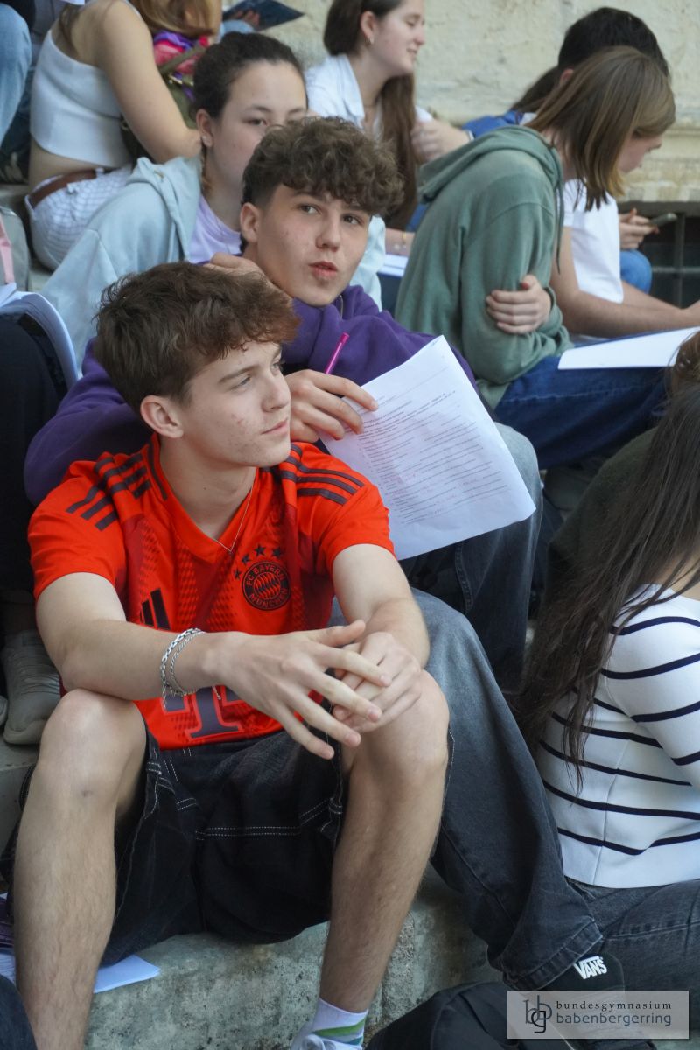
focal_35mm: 75
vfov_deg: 27.0
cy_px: 525
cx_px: 350
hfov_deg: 18.2
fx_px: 2187
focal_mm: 50
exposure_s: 1/160
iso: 2000
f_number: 5.6
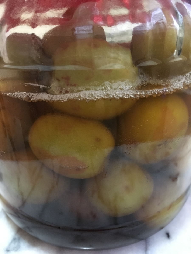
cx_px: 96
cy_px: 127
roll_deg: -0.4
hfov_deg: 48.2
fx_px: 213
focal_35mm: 29
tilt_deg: -29.0
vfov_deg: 61.7
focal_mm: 4.15
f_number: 2.2
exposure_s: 1/15
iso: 320
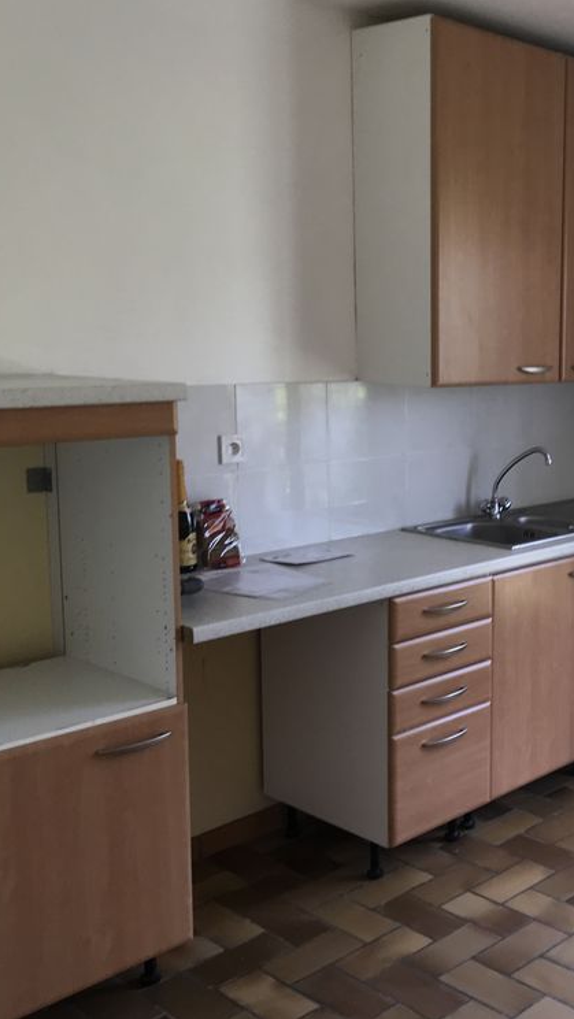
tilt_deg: -7.9
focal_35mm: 41
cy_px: 507
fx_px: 1108
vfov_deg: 49.4
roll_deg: -1.1
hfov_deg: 27.5
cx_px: 560
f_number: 1.8
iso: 25
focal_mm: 3.99
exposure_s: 1/45
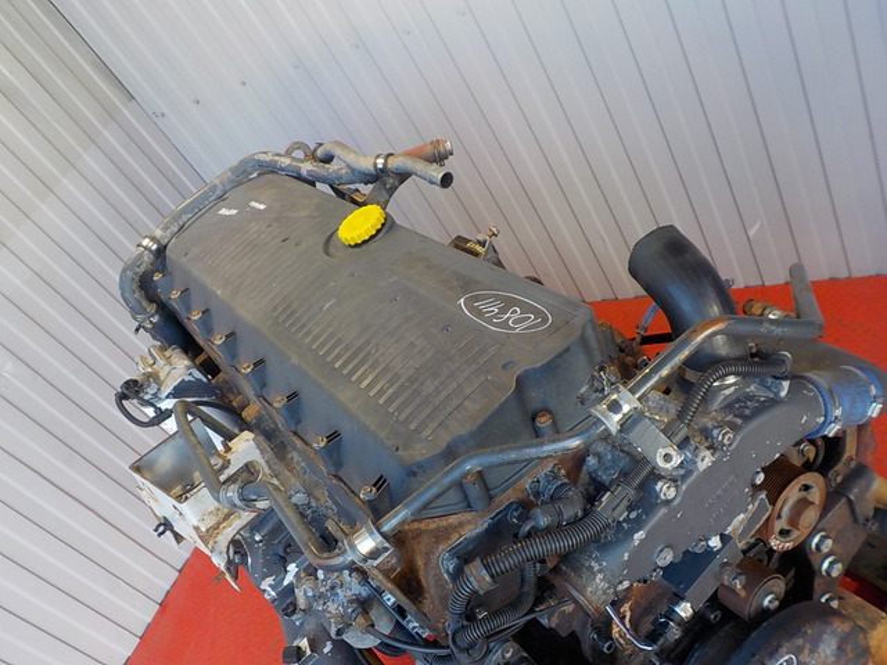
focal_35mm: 30
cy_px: 332
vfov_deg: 46.8
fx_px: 769
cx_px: 444
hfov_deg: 60.0
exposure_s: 1/40
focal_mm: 4.1
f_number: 3.3
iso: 125
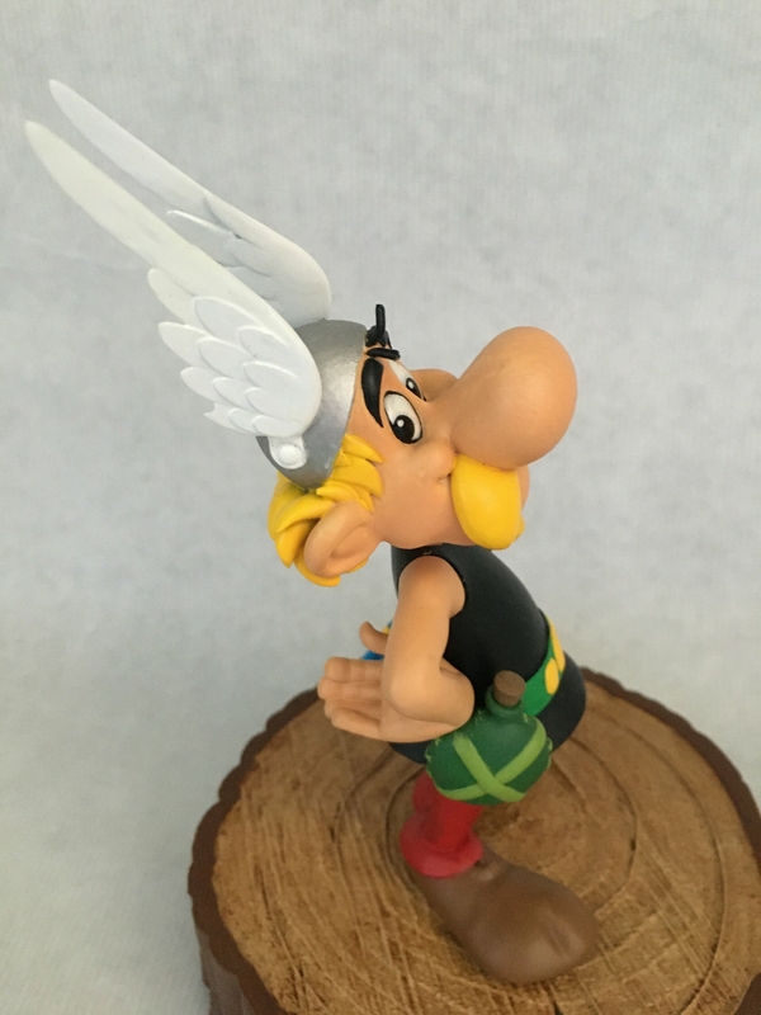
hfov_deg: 48.2
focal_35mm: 29
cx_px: 380
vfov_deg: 61.7
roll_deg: -0.3
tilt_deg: -29.8
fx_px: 850
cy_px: 508
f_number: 2.2
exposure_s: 1/17
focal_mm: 4.15
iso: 250
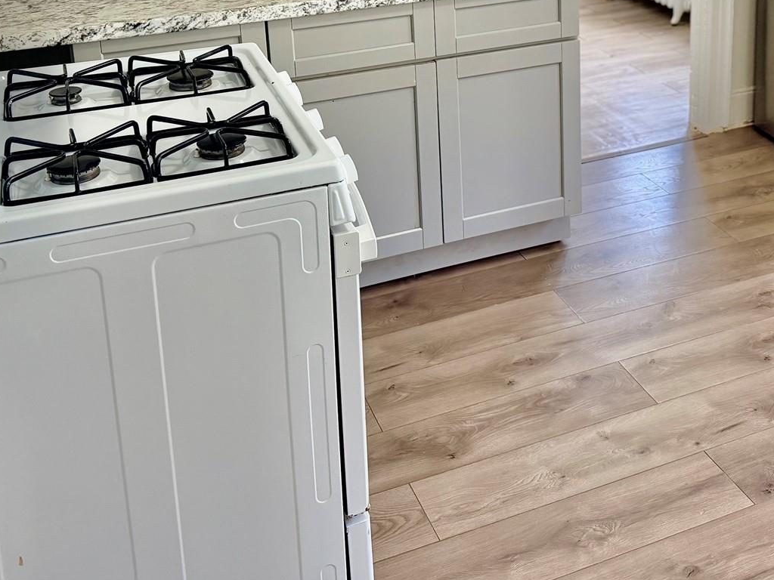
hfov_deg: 39.1
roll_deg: -0.5
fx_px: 1073
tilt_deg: -17.4
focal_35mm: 48
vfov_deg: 28.5
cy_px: 8
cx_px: 522
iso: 200
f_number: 1.78
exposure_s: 1/206
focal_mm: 6.76
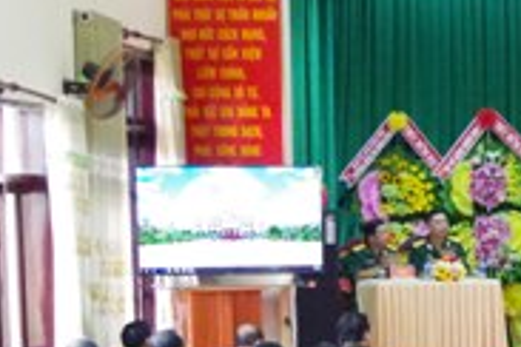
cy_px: 457
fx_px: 2272
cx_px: 851
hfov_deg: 12.3
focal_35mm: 157
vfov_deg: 8.6
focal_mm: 24
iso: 3200
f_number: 5
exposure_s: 1/40
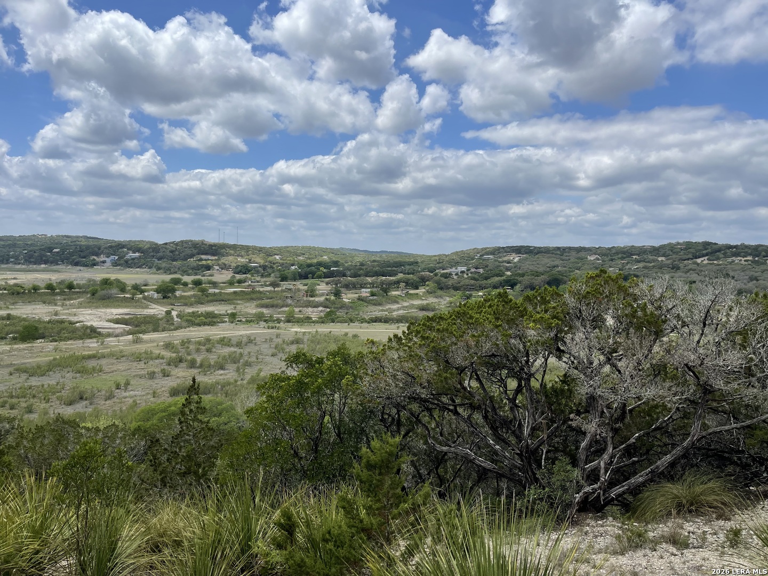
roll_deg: -0.7
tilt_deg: -3.3
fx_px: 555
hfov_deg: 69.4
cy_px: 288
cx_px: 384
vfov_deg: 54.9
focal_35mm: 25
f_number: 1.6
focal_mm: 5.1
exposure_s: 1/5376
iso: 32
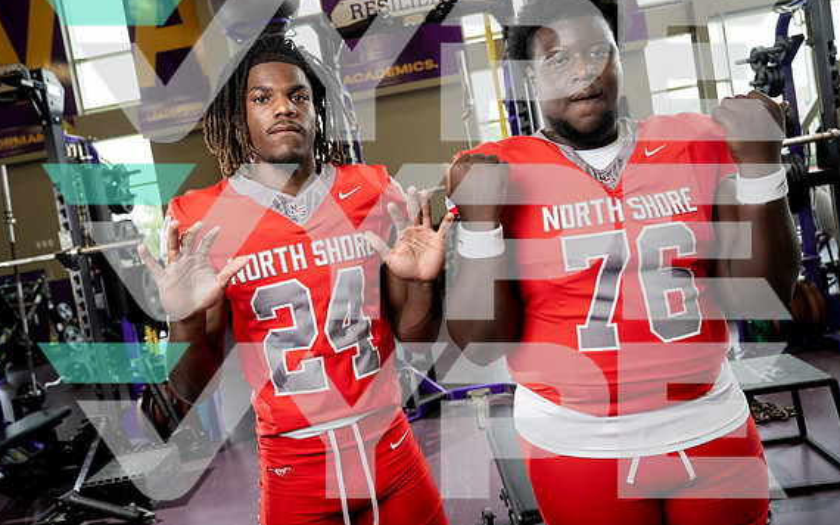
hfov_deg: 66.5
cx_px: 417
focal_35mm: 28
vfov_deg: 44.5
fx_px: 641
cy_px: 243
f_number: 4
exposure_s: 1/250
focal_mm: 27
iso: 640
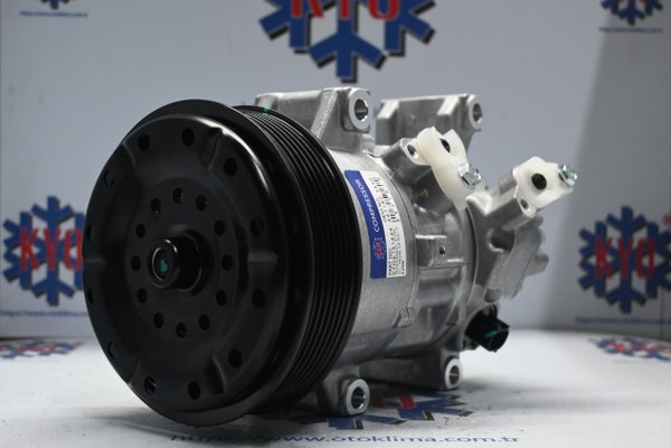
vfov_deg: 27.7
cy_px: 224
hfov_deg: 40.5
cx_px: 336
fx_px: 909
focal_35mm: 49
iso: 800
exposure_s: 1/50
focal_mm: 32.5
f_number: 5
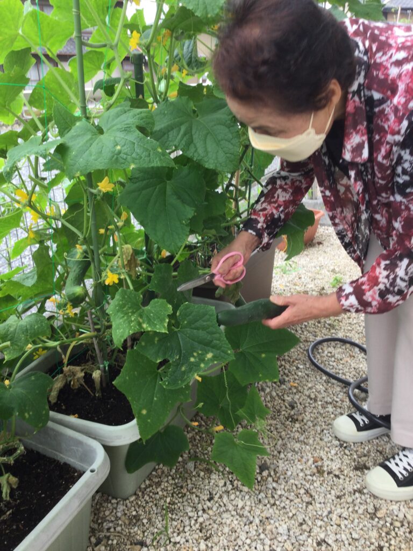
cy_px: 276
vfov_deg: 58.4
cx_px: 206
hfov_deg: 45.4
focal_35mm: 31
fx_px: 493
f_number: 2.4
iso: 25
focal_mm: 3.3
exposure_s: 1/157
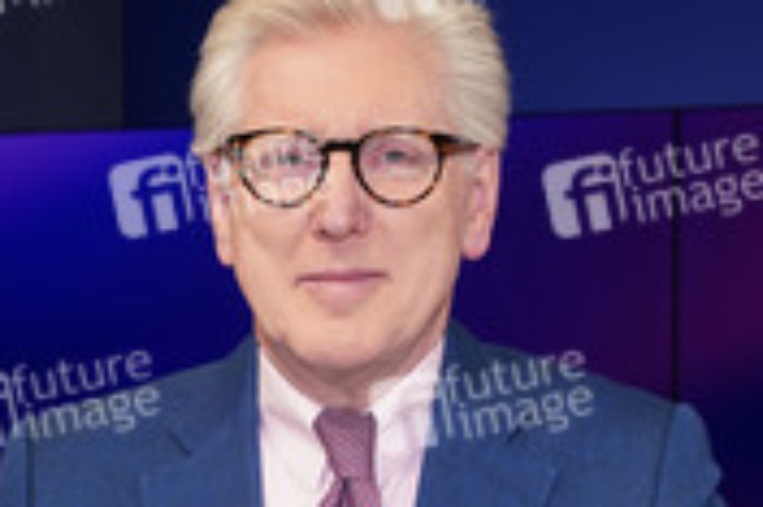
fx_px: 2117
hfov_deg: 20.3
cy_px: 511
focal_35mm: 100
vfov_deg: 13.5
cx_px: 540
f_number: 5
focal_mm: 39
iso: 2000
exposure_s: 1/160
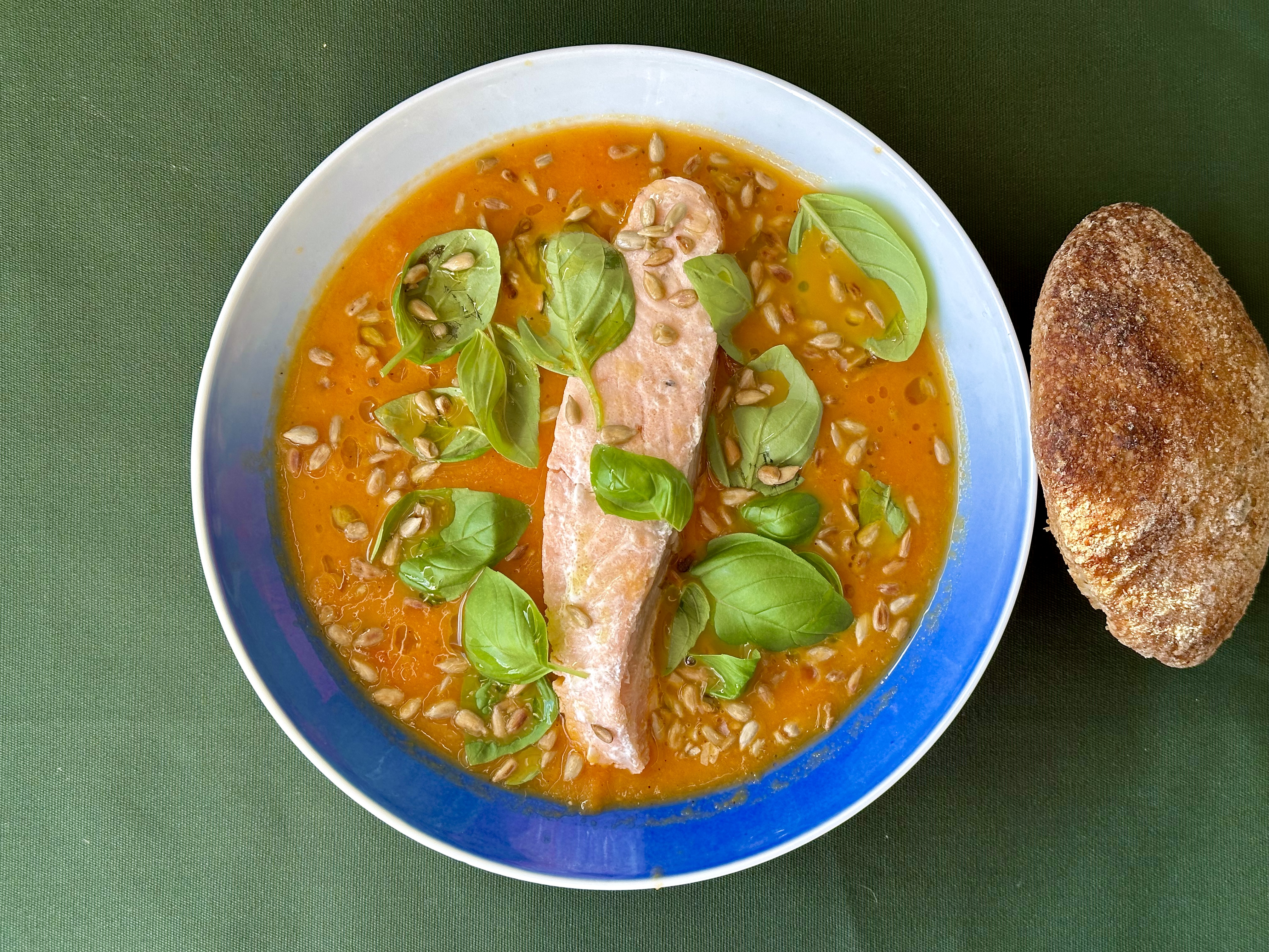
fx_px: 1760
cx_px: 634
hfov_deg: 39.7
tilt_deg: -88.7
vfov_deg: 30.3
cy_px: 476
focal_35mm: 48
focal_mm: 6.86
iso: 64
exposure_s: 1/256
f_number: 1.78
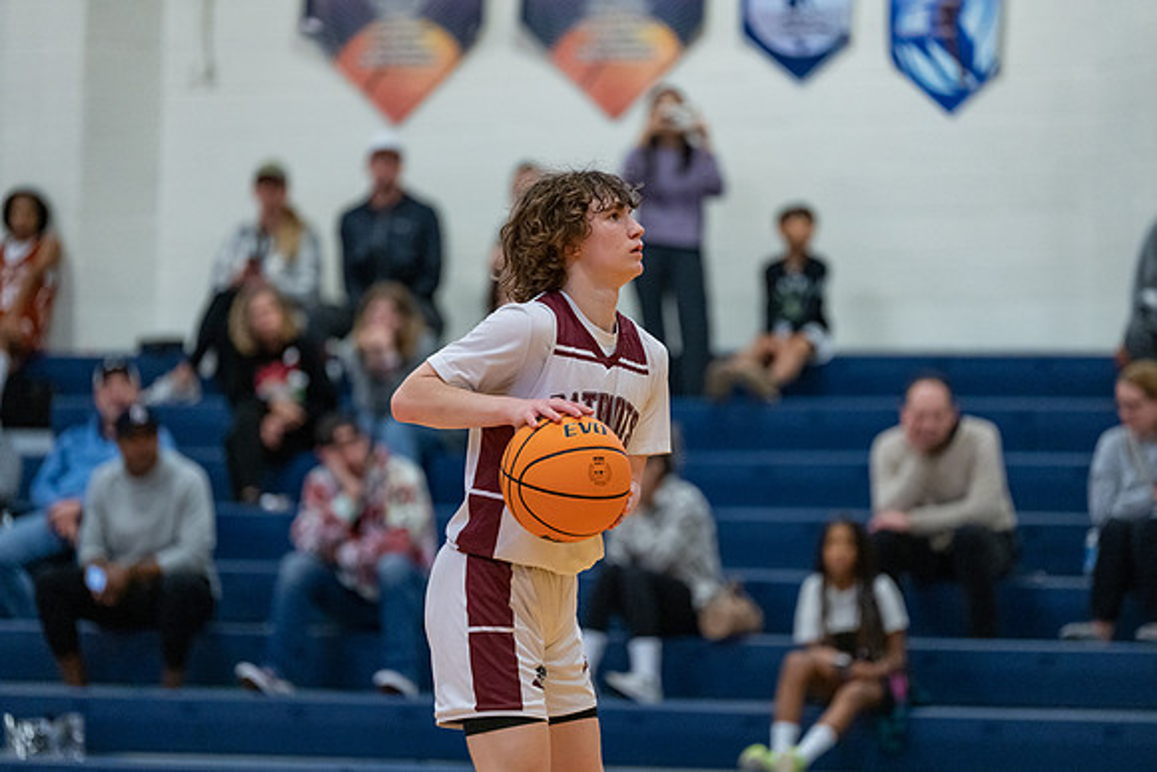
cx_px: 578
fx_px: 5591
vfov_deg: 7.9
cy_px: 386
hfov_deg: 11.8
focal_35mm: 174
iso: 5000
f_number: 2.8
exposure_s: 1/1000
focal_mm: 168
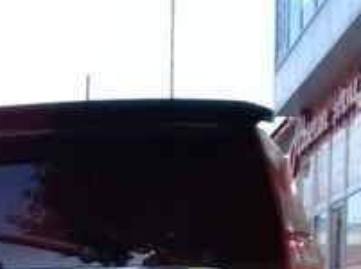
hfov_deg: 19.0
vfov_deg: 13.4
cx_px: 48
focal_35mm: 102
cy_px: 430
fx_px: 1062
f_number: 2.2
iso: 200
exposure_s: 1/20
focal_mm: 3.3
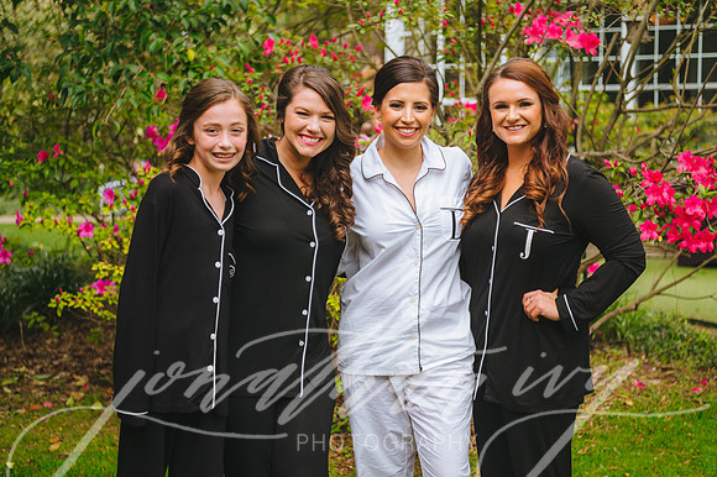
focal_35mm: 64
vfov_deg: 21.2
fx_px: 1276
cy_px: 247
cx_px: 371
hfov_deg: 31.4
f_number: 3.2
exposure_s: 1/2000
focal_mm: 62
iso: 1250
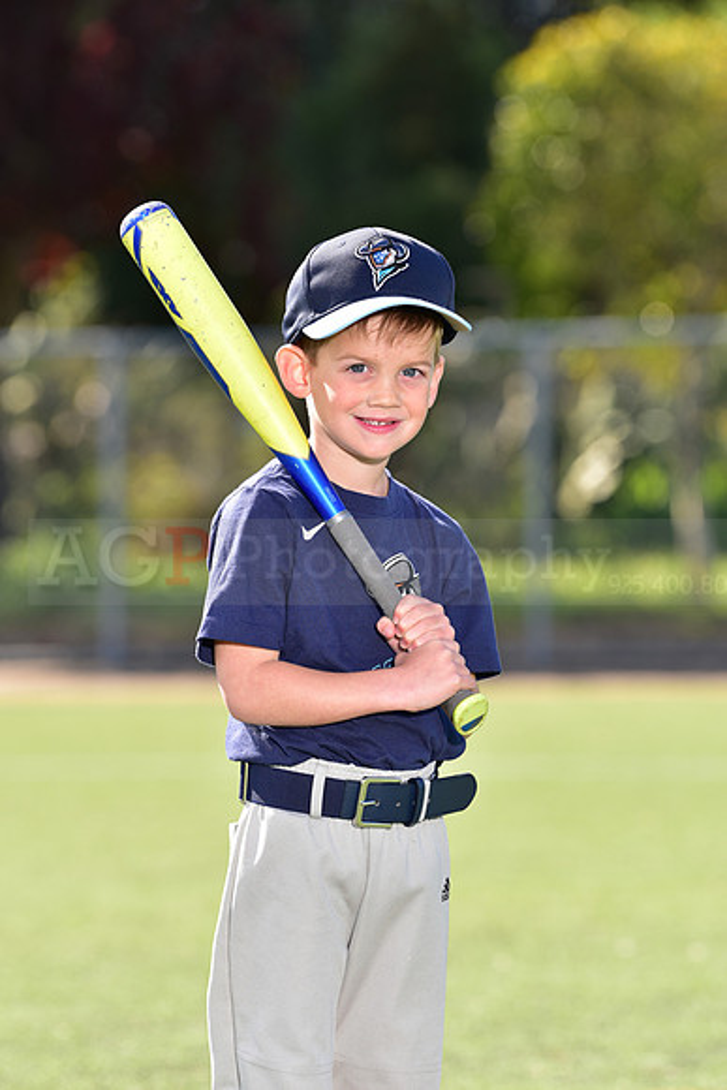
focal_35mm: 200
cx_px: 364
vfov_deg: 10.3
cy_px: 545
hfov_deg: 6.9
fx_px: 6054
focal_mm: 200
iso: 80
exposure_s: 1/200
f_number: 5
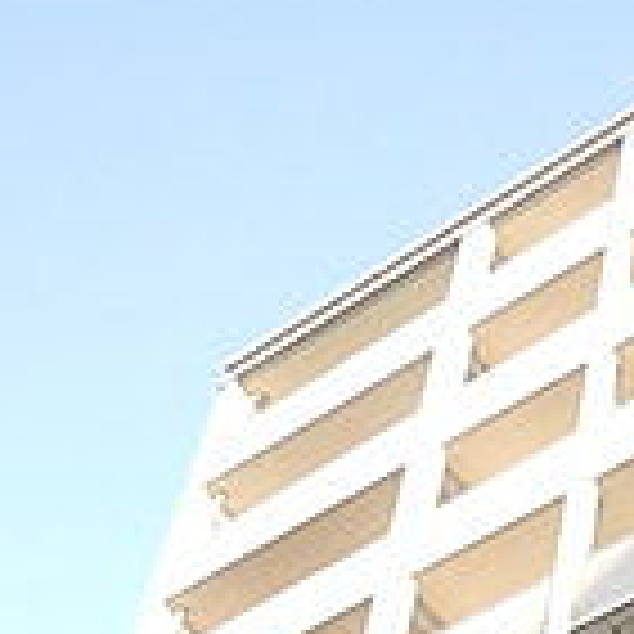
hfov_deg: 18.3
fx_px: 1865
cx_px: 751
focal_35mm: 90
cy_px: 1066
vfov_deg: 16.7
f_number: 2.8
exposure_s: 1/320
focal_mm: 4.3
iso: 125
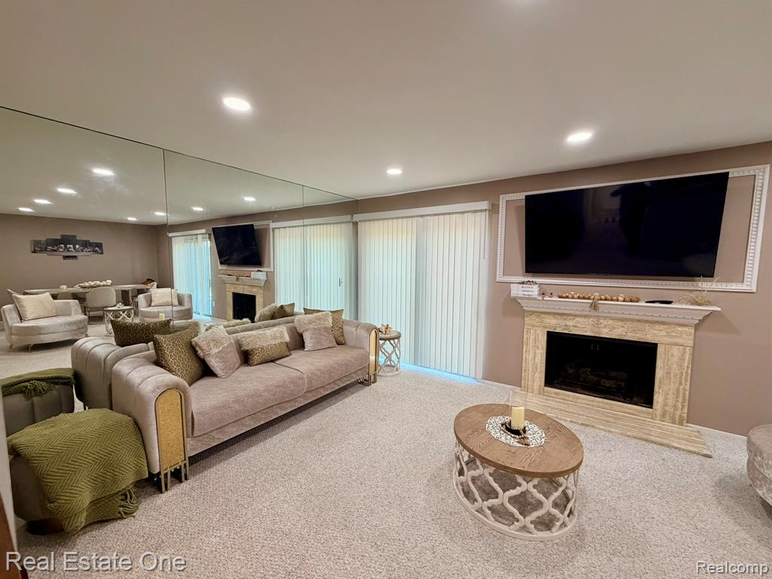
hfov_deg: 102.1
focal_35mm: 14
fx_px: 312
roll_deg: -0.1
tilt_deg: -4.8
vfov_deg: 85.7
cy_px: 290
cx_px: 386
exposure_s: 1/120
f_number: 2.2
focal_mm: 2.22
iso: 250
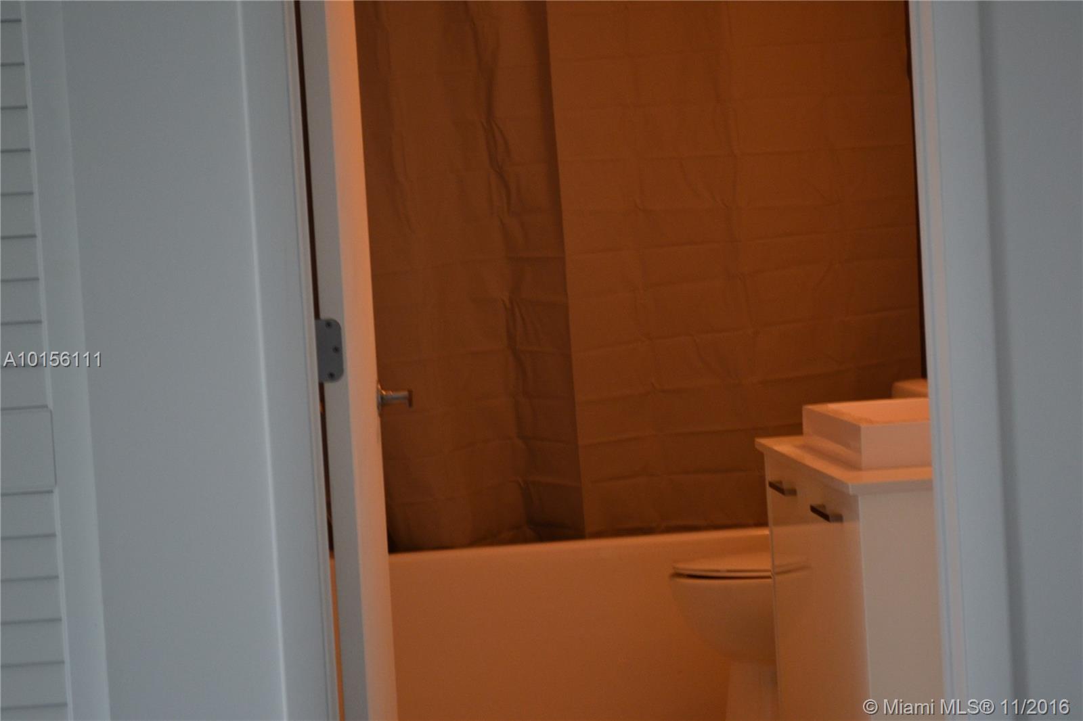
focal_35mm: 82
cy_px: 360
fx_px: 2481
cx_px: 542
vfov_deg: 16.5
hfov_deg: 24.6
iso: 800
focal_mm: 55
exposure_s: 1/50
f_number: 5.6
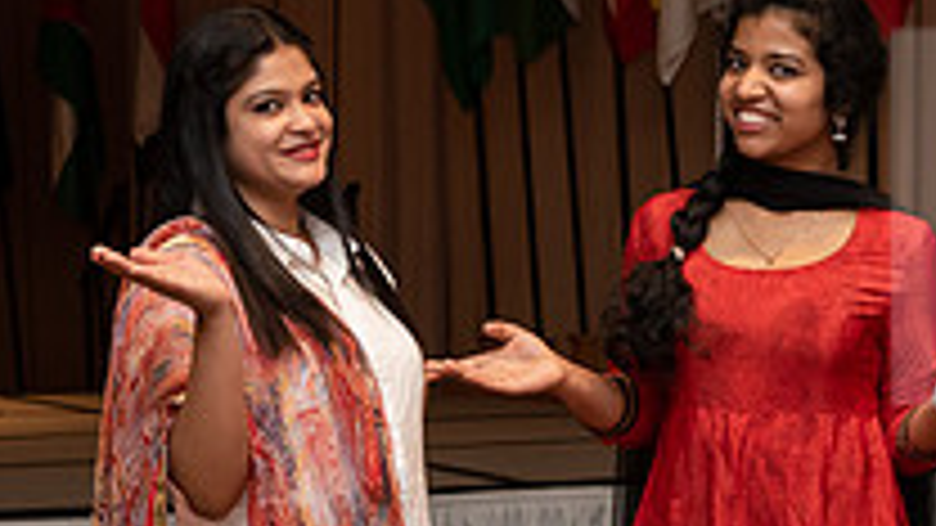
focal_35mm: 140
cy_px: 573
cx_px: 756
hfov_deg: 15.2
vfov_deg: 8.6
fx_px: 3475
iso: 2000
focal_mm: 48
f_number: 5.6
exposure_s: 1/125
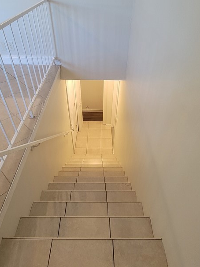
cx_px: 100
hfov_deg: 61.1
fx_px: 169
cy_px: 134
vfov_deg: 76.4
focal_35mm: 22
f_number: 2.2
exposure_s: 1/40
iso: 320
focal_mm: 2.2
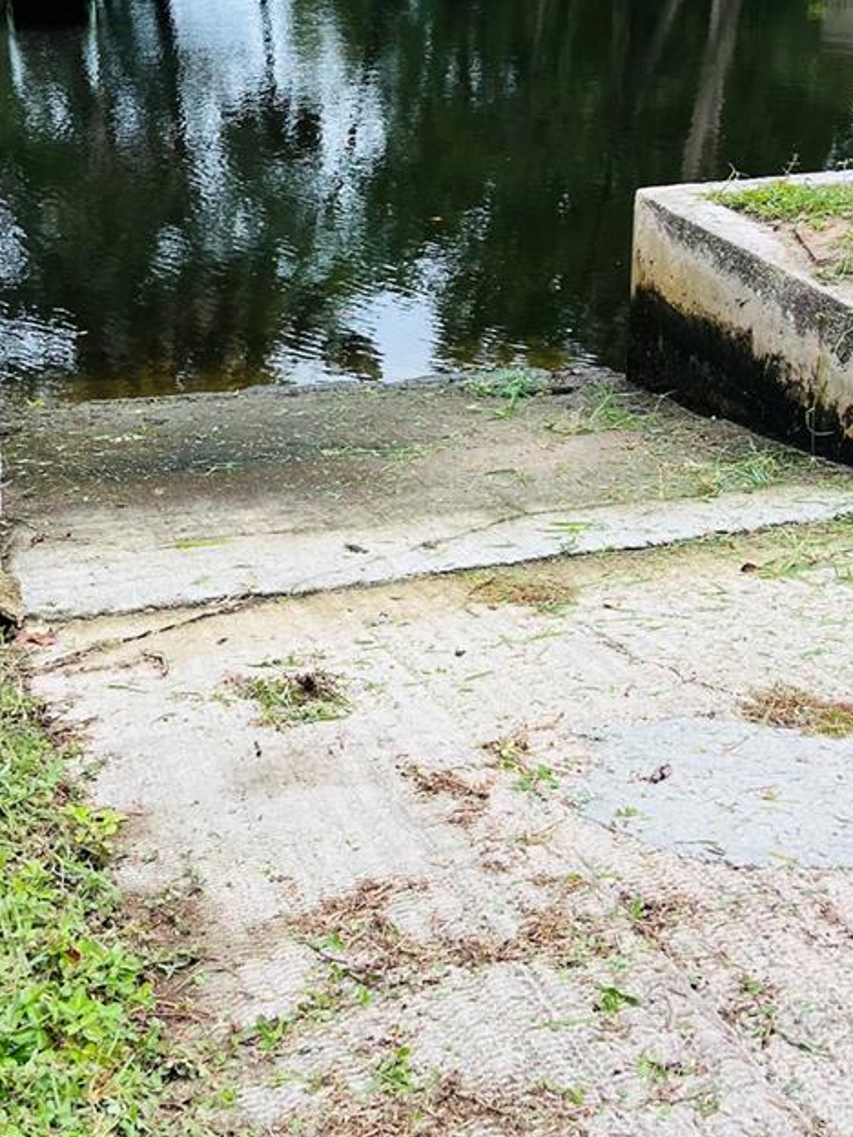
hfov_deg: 29.0
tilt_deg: -22.1
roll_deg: +2.1
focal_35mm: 50
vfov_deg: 38.1
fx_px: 1643
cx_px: 310
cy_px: 494
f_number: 1.5
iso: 50
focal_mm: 5.7
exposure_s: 1/1058
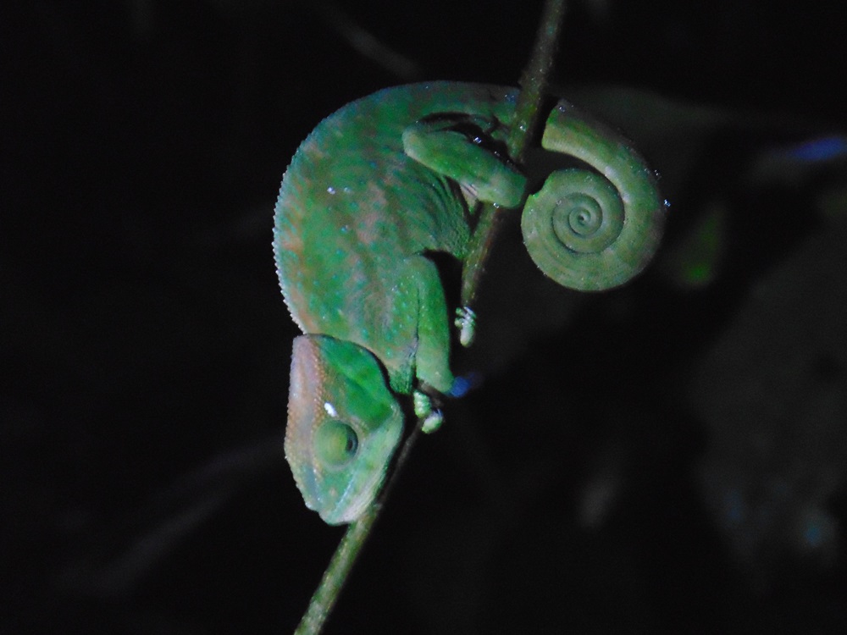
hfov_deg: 4.2
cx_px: 424
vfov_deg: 3.2
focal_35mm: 468
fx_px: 11451
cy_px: 318
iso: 800
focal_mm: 84
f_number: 4.4
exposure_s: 1/6
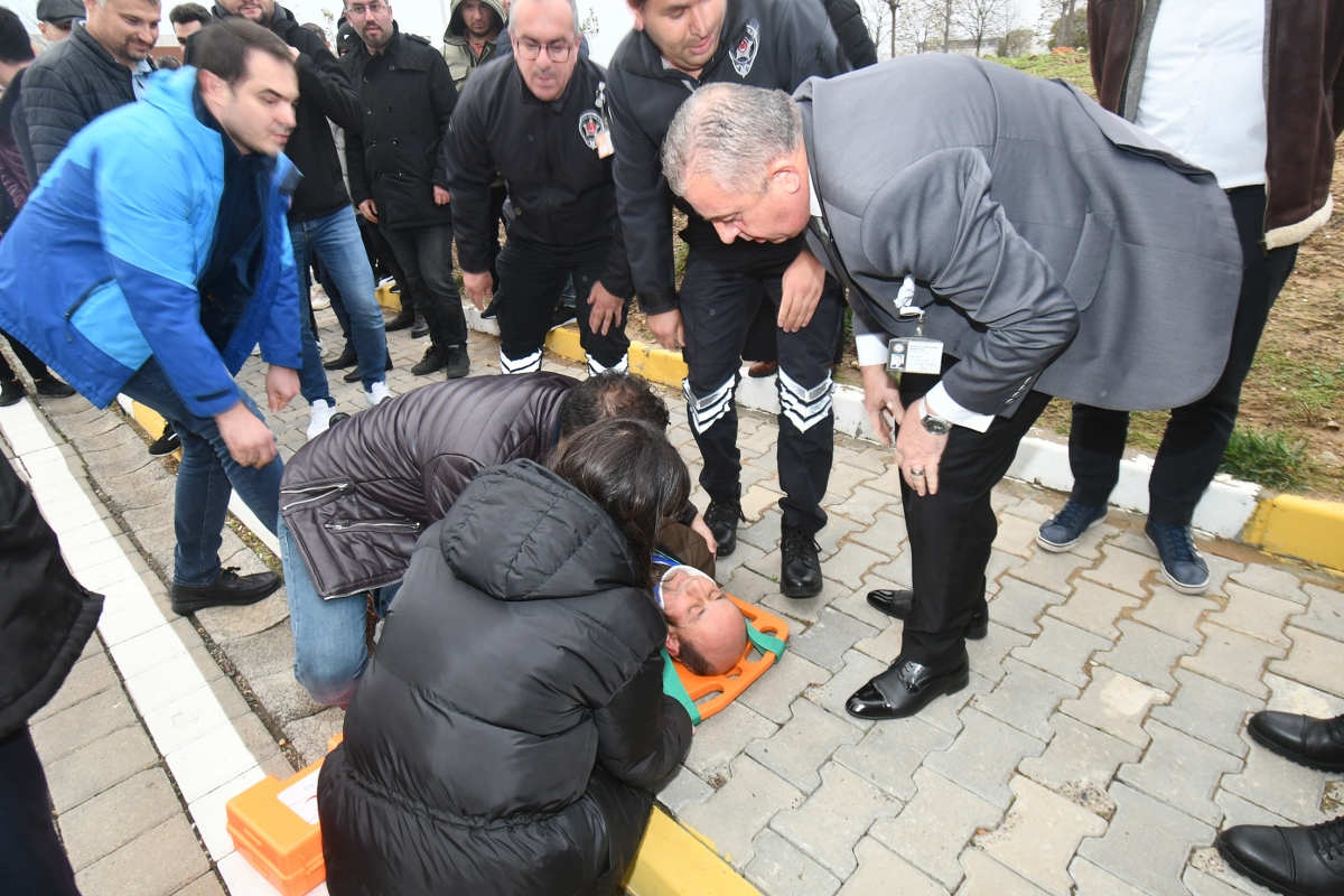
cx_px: 672
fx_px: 709
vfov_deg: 64.6
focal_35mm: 19
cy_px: 448
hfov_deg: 86.9
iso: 800
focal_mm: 13
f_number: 6.7
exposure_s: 1/60
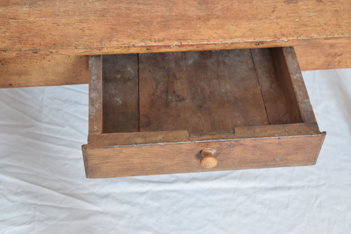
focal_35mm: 60
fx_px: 585
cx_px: 176
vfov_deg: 22.6
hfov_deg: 33.4
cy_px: 117
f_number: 5.6
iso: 400
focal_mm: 40
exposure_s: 1/13
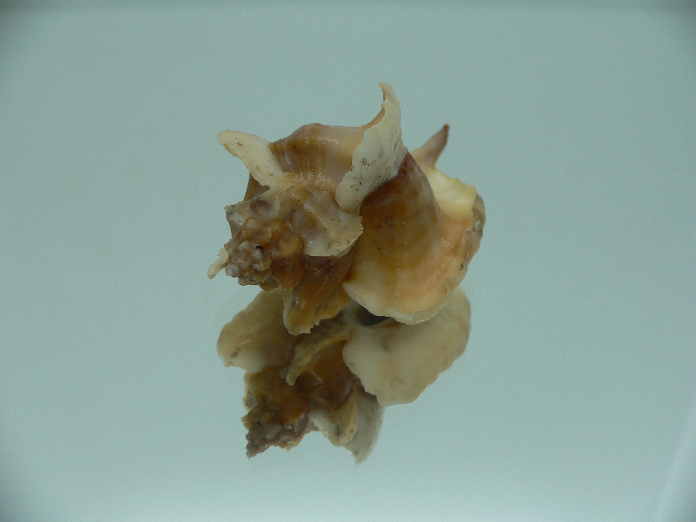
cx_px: 348
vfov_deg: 40.7
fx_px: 704
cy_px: 261
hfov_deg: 52.6
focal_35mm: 35
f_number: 2.8
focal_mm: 4.6
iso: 80
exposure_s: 1/60
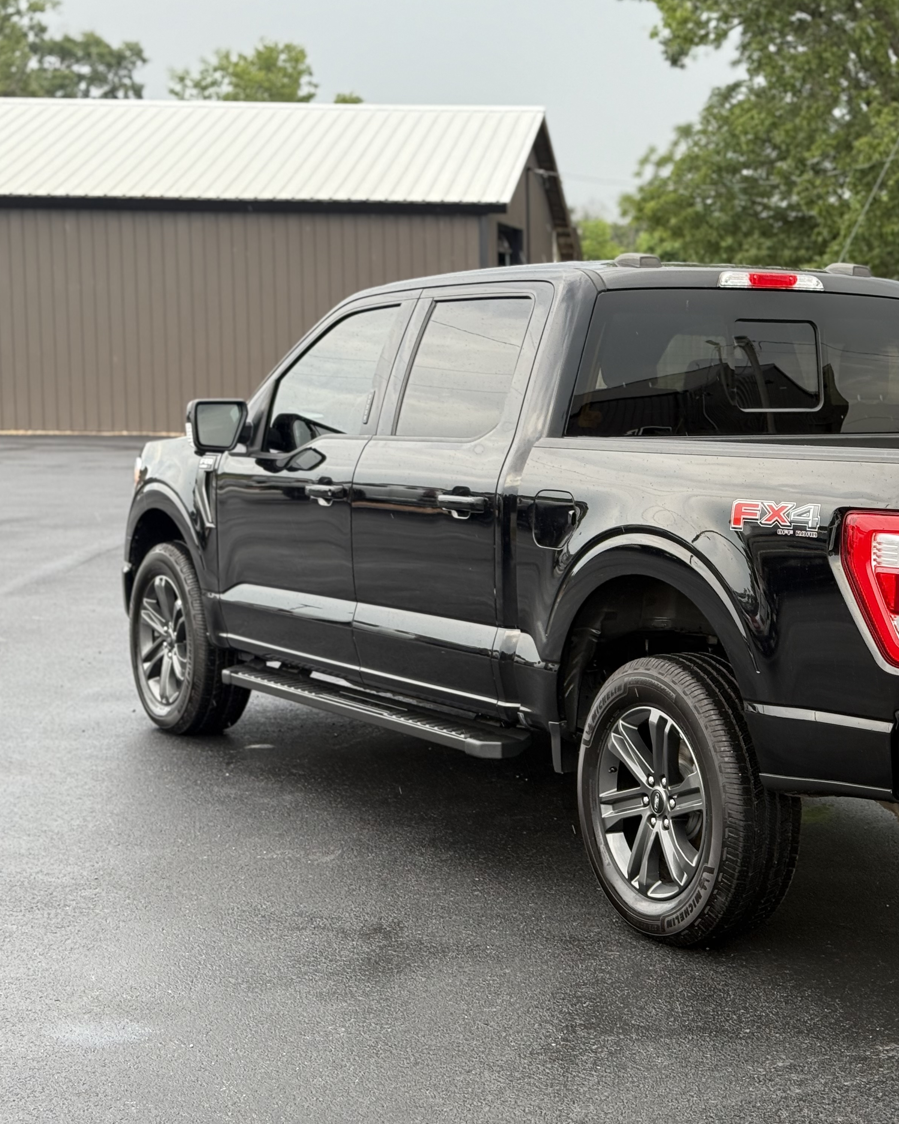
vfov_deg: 30.0
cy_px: 560
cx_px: 751
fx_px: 2095
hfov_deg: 23.8
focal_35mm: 63
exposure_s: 1/506
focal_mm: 6.76
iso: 80
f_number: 1.78
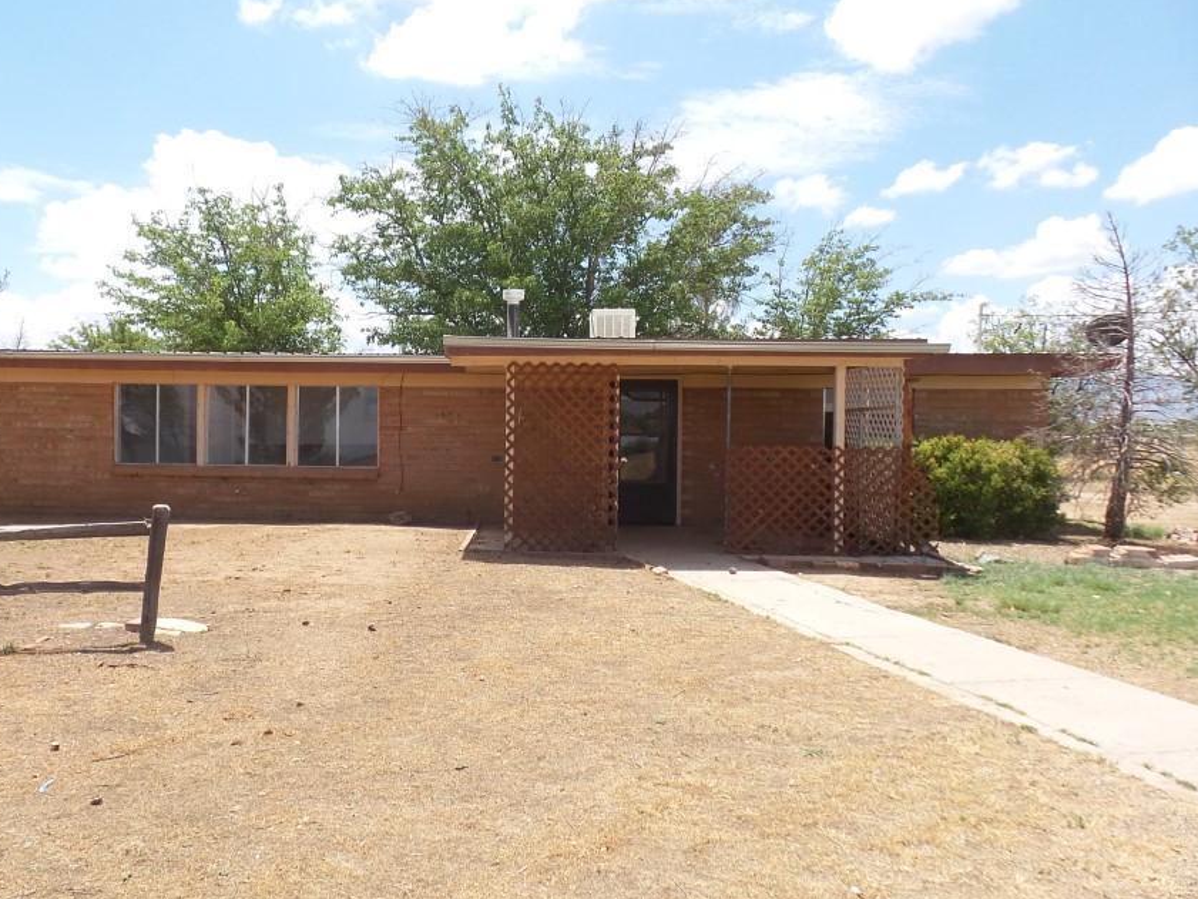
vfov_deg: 49.8
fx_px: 969
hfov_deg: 62.9
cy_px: 449
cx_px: 480
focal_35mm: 28
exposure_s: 1/1000
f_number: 3.5
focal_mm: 4.1
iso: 100
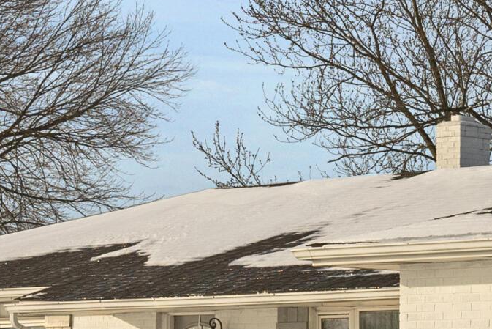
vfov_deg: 8.3
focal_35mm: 165
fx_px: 2255
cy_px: 288
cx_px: 727
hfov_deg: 11.9
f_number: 10
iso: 640
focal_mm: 37
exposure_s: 1/1000
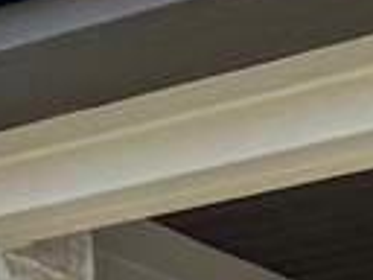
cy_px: 703
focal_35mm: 192
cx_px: 542
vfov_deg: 7.2
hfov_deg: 10.0
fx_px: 2069
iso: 100
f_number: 1.78
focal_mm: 6.76
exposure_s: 1/2232
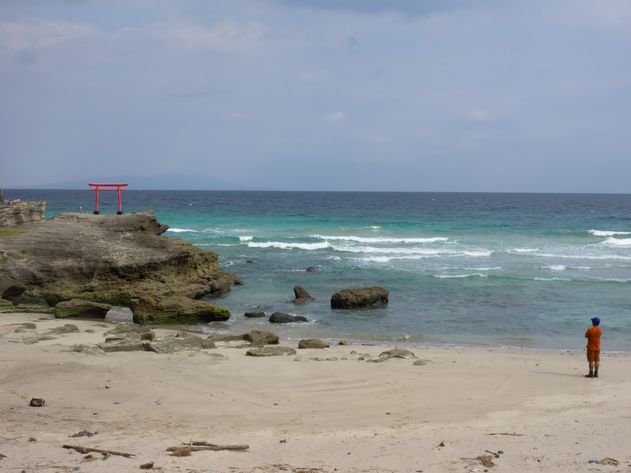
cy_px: 236
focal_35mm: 54
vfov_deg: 27.0
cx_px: 316
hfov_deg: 35.5
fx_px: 984
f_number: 20
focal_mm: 27
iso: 200
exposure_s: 1/125
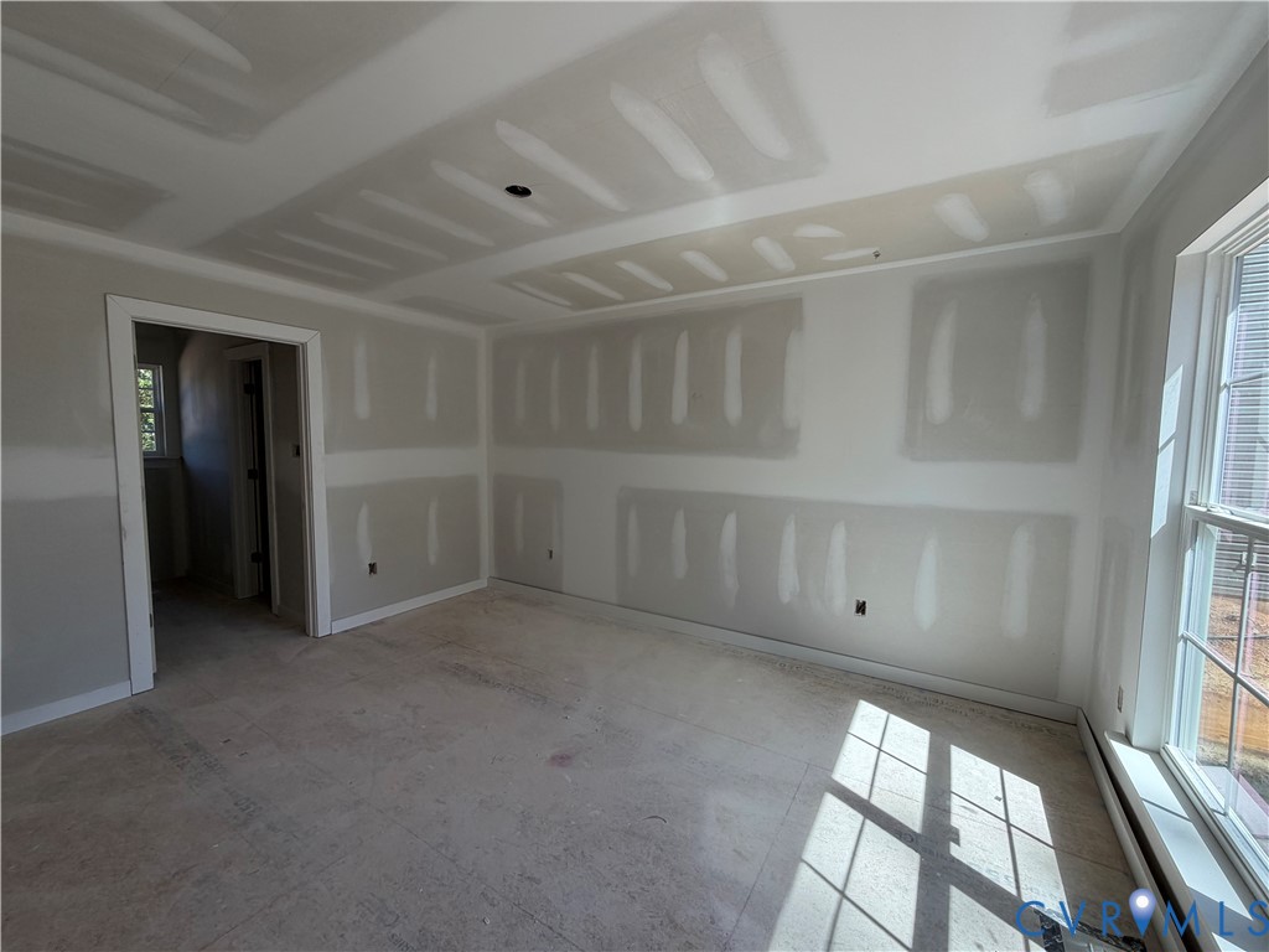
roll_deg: -0.2
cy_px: 476
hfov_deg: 102.1
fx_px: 513
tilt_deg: -4.3
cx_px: 634
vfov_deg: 85.7
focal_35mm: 14
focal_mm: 2.22
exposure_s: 1/222
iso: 50
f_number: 2.2
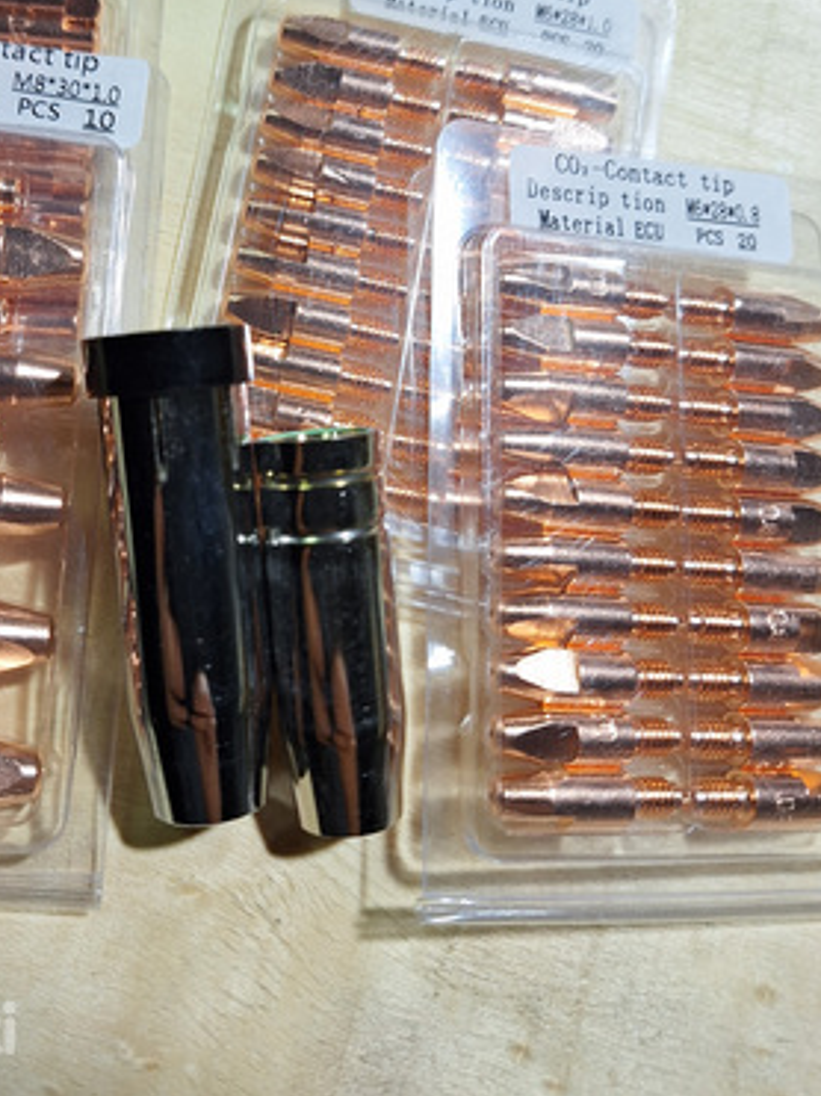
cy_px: 393
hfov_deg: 44.8
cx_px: 276
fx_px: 981
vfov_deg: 57.4
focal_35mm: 31
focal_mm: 5.54
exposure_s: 1/100
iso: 50
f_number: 1.8
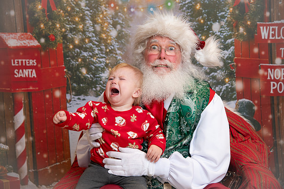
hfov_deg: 30.5
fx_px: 520
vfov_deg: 20.6
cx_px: 142
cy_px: 94
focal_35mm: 66
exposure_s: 1/200
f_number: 4.5
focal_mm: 66
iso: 1250
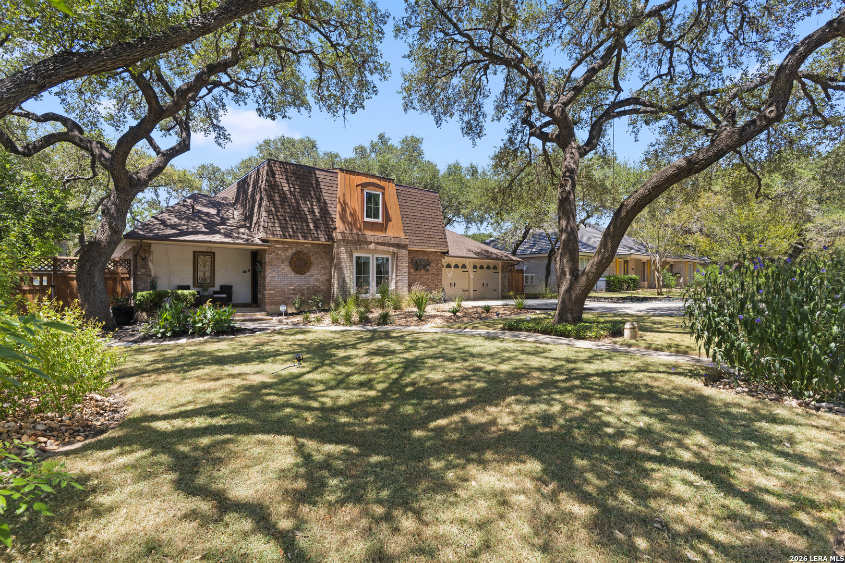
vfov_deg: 70.4
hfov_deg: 93.3
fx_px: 399
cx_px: 422
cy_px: 282
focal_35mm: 17
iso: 200
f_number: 9
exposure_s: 1/30
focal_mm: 17
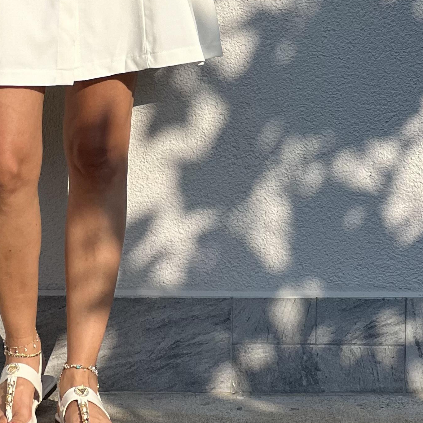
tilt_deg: -6.5
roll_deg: -0.1
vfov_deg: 8.7
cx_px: 84
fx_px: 2779
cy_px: -9
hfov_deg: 8.7
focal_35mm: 201
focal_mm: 9
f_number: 2.8
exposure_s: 1/1064
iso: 32
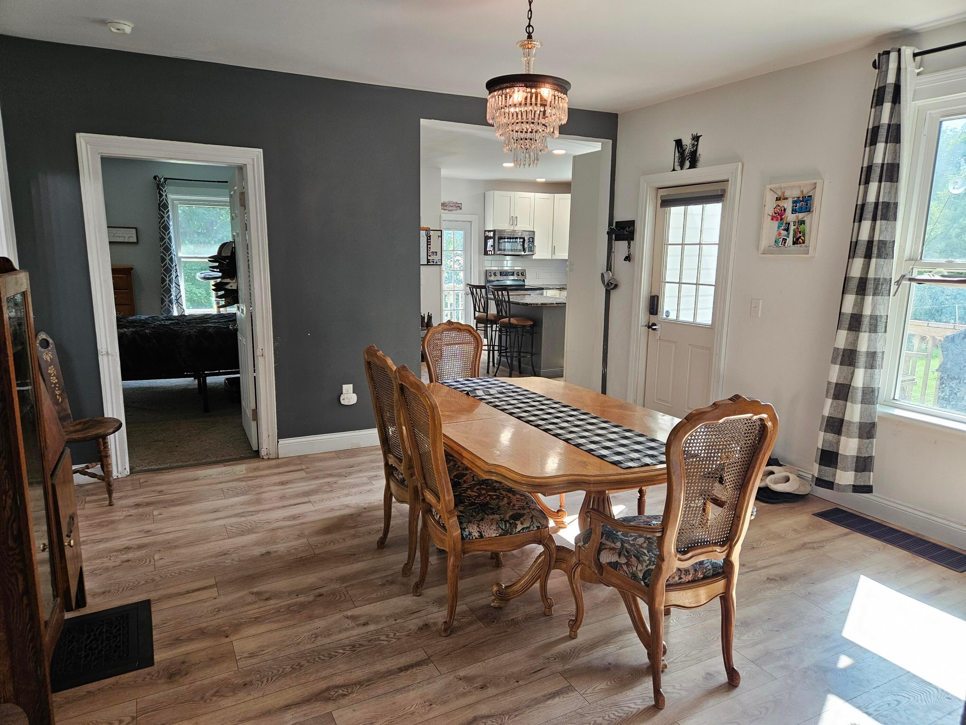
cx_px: 483
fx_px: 642
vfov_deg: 58.9
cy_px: 362
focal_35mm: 23
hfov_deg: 73.9
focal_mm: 5.4
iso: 125
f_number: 1.8
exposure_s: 1/120
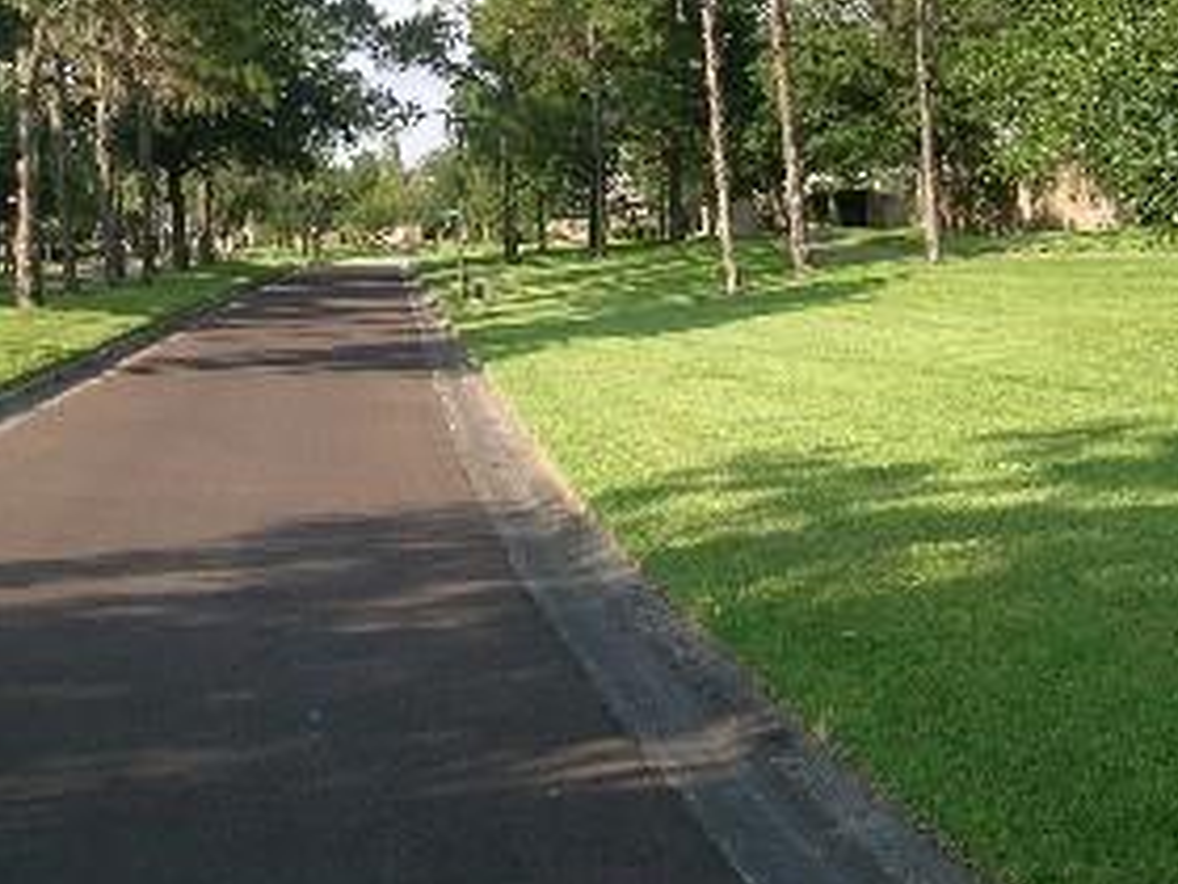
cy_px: 130
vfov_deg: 23.9
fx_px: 2042
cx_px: 248
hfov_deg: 31.4
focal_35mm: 60
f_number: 5
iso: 50
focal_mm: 5.8
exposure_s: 1/187
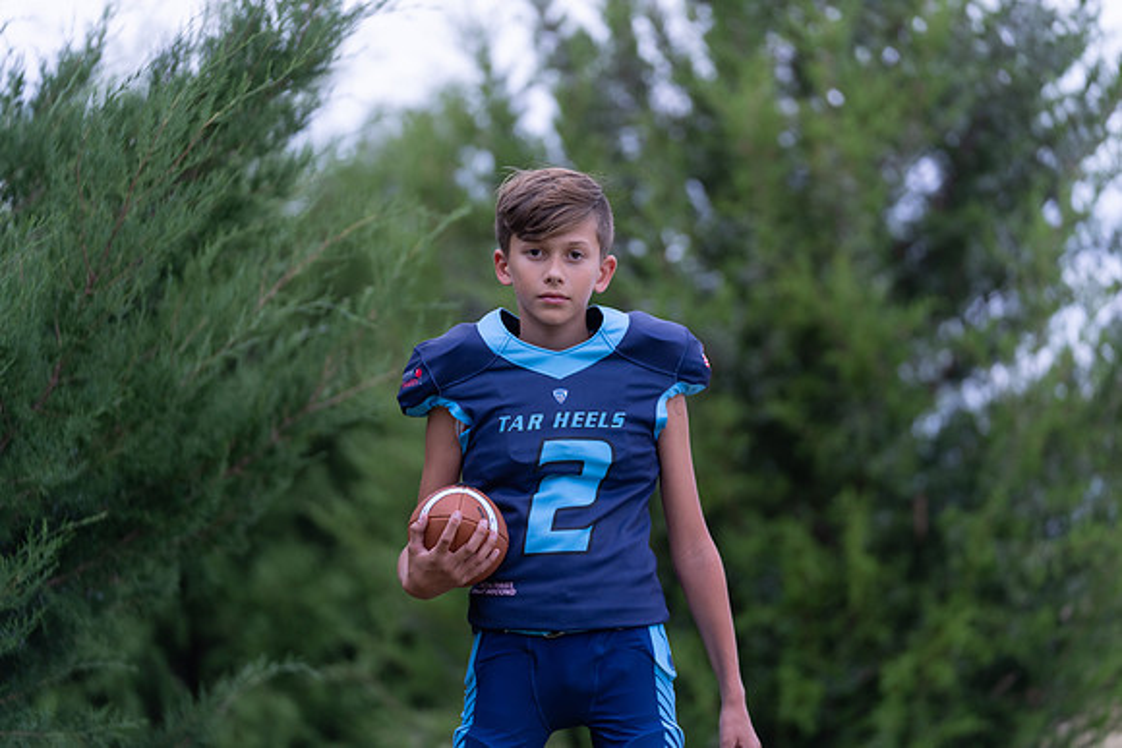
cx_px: 561
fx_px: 4115
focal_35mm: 132
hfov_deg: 15.5
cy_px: 374
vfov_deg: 10.4
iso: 500
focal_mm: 132
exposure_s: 1/320
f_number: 2.8
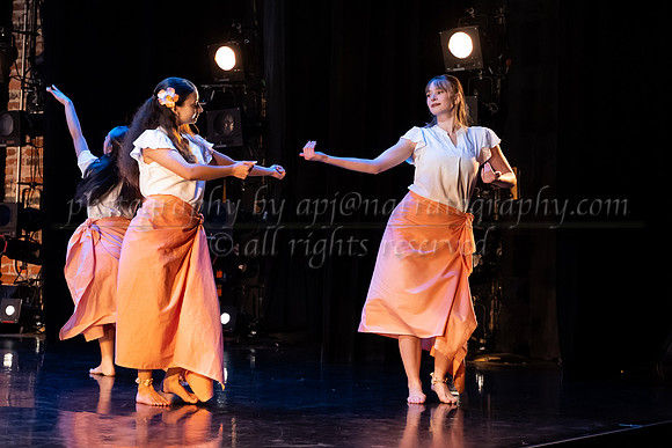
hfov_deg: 24.0
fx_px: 1584
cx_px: 325
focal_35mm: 85
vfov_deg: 16.1
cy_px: 195
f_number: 4
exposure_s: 1/400
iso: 4000
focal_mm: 65
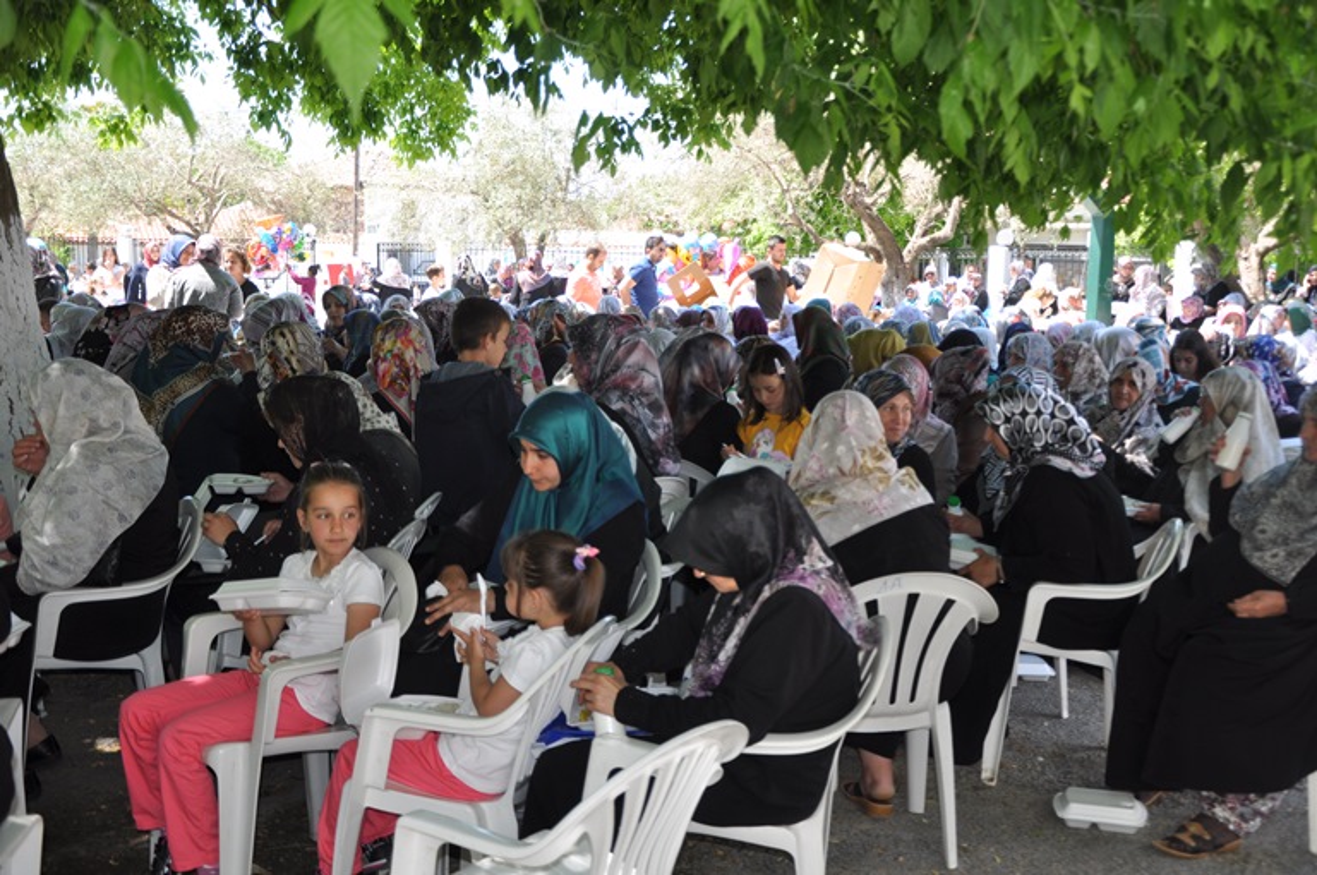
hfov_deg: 49.6
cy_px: 438
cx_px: 658
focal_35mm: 39
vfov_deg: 34.1
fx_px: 1425
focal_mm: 26
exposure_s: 1/200
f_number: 4
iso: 200
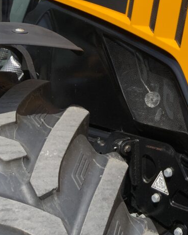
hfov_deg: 21.9
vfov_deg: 29.9
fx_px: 431
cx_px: 251
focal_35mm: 62
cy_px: 51
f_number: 1.8
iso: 16
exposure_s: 1/1577
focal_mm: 3
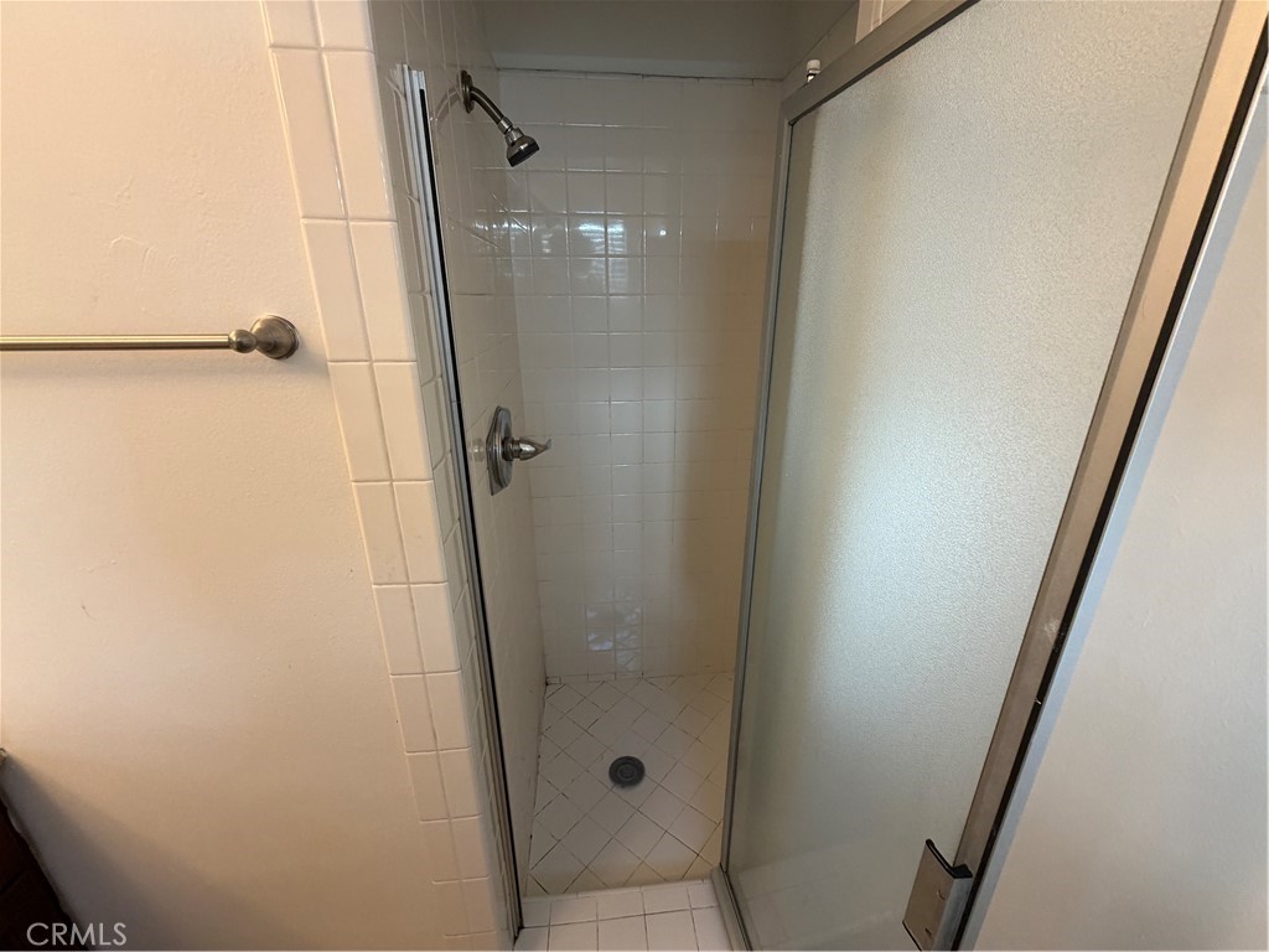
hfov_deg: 102.1
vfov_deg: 85.7
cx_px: 634
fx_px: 513
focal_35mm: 14
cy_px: 476
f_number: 2.2
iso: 200
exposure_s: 1/60
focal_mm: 2.22
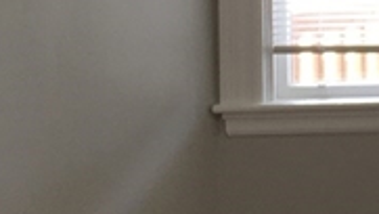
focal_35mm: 179
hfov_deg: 10.9
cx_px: 764
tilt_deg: -3.6
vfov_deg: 6.7
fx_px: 1800
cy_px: -86
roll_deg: -0.1
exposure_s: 1/60
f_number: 2.2
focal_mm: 4.15
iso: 32
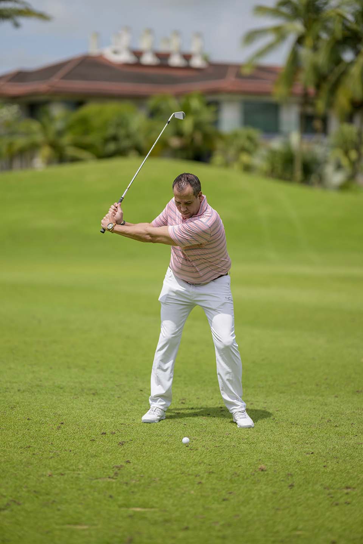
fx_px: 1286
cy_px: 272
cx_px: 182
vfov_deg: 23.9
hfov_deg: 16.1
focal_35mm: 85
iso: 200
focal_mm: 85
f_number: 1.2
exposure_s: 1/20000
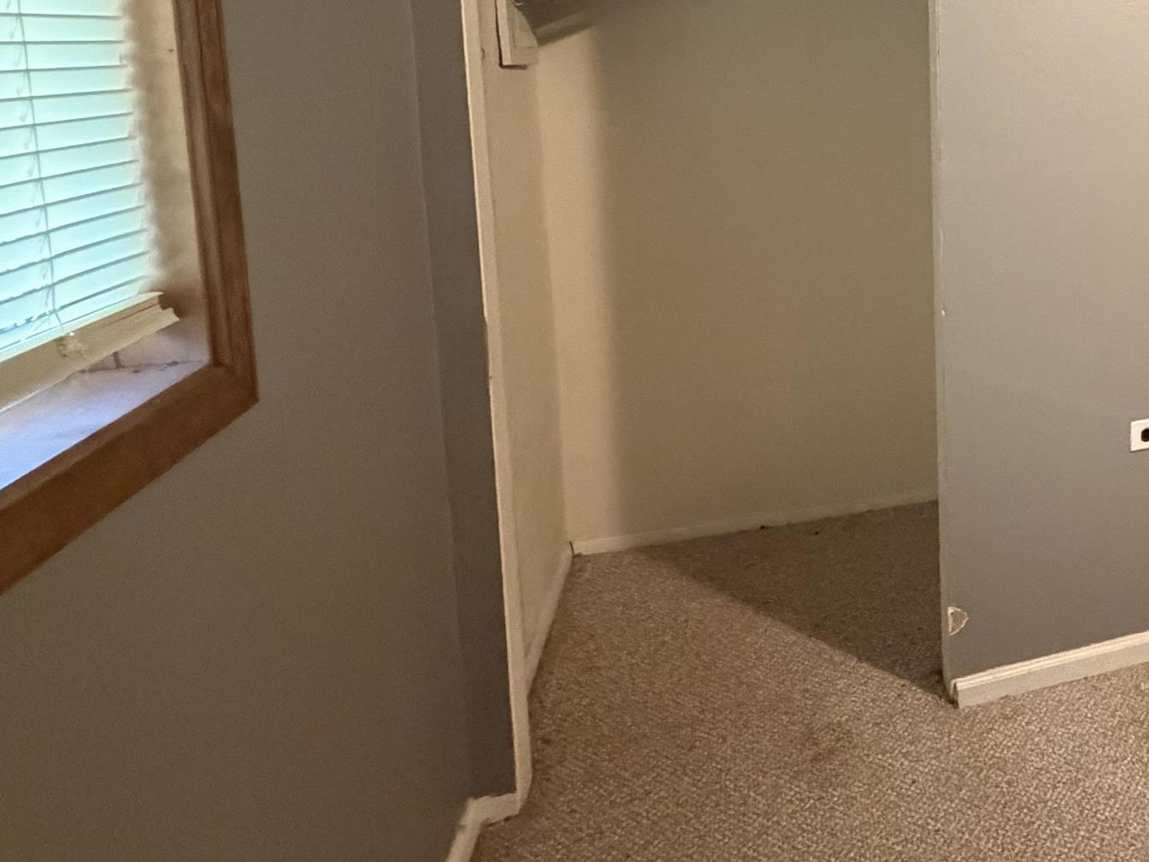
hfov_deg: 44.6
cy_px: 165
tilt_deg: -6.4
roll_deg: -0.1
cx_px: 1238
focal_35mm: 32
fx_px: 1062
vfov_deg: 42.1
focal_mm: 2.22
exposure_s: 1/60
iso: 1000
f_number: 2.2
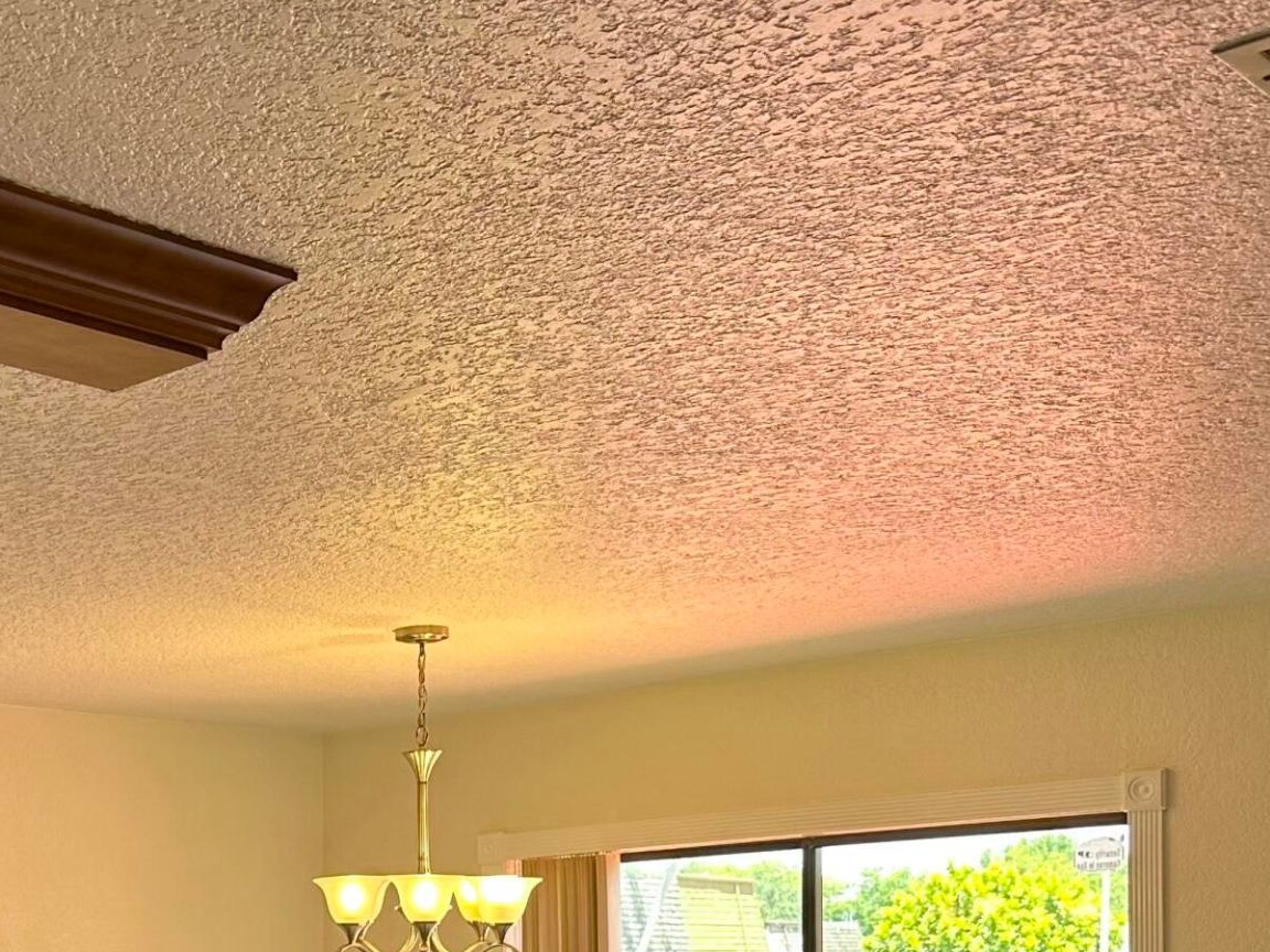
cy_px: 1058
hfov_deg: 30.2
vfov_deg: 22.9
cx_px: 29
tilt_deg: -1.7
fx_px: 2201
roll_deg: +0.6
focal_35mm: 60
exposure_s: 1/120
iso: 80
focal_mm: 6.86
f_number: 1.78
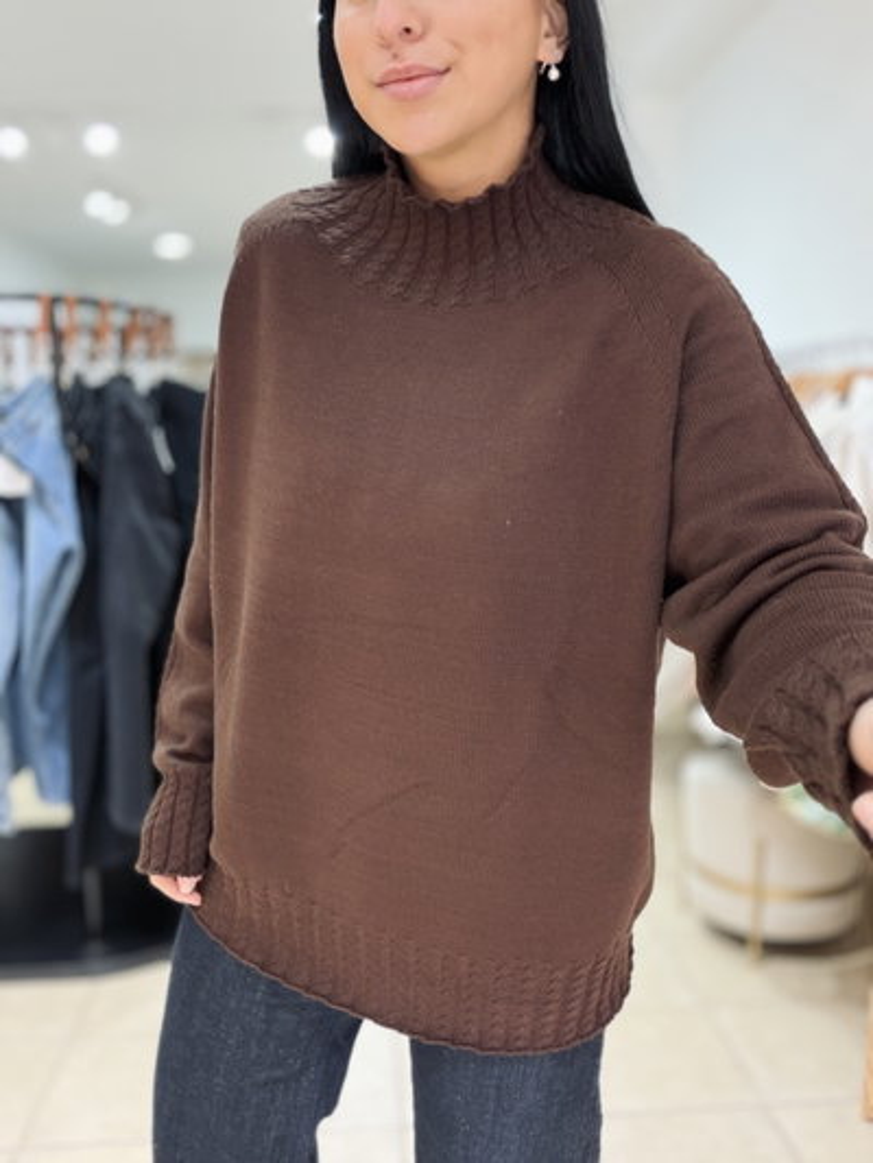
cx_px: 436
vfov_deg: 60.0
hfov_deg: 46.8
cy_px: 582
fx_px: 1008
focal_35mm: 30
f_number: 1.9
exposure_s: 1/50
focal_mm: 2.71
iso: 100
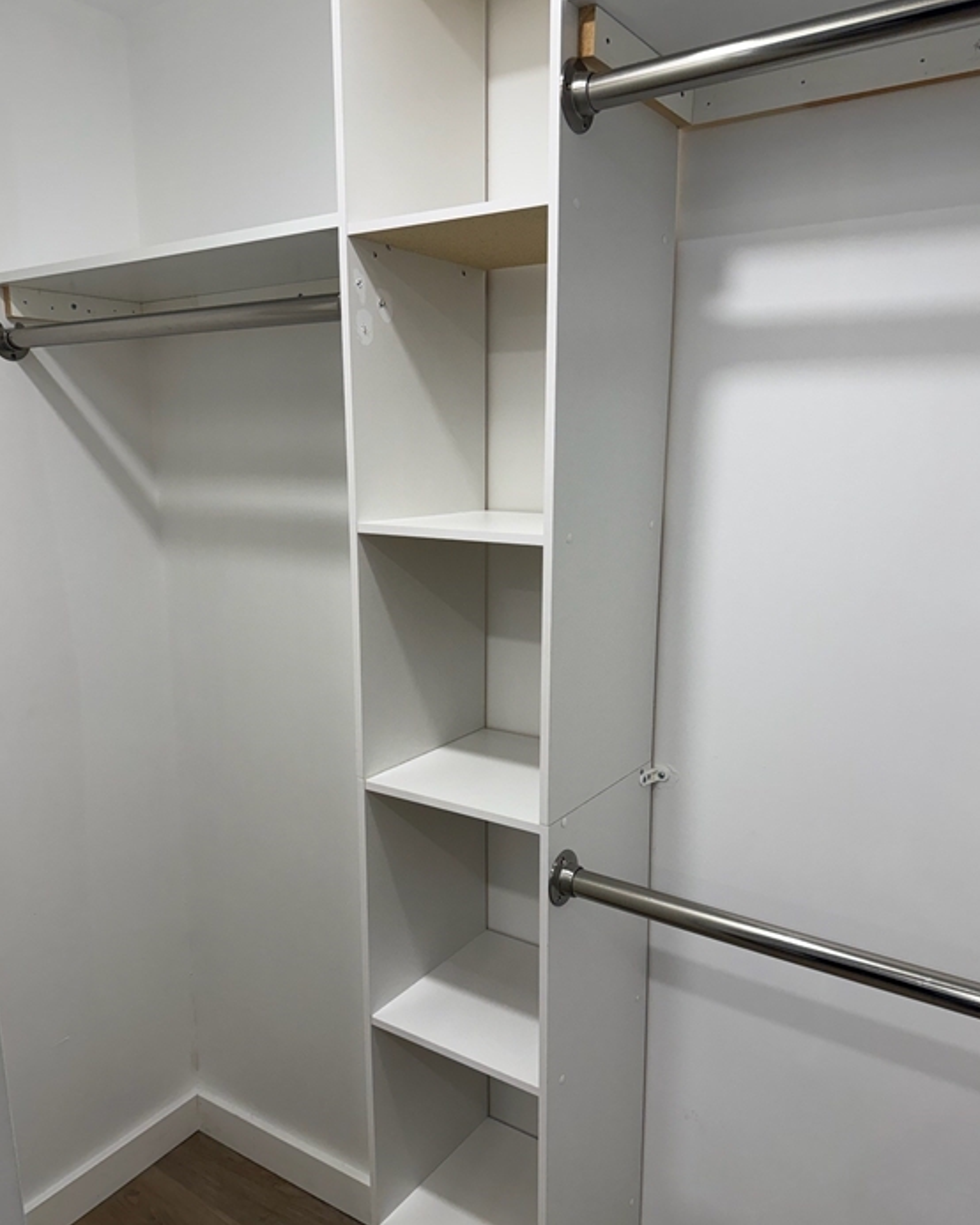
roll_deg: +0.2
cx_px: 488
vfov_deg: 66.0
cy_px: 644
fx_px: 942
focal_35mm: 26
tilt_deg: -11.8
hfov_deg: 55.0
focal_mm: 6.76
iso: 125
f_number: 1.78
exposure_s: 1/120
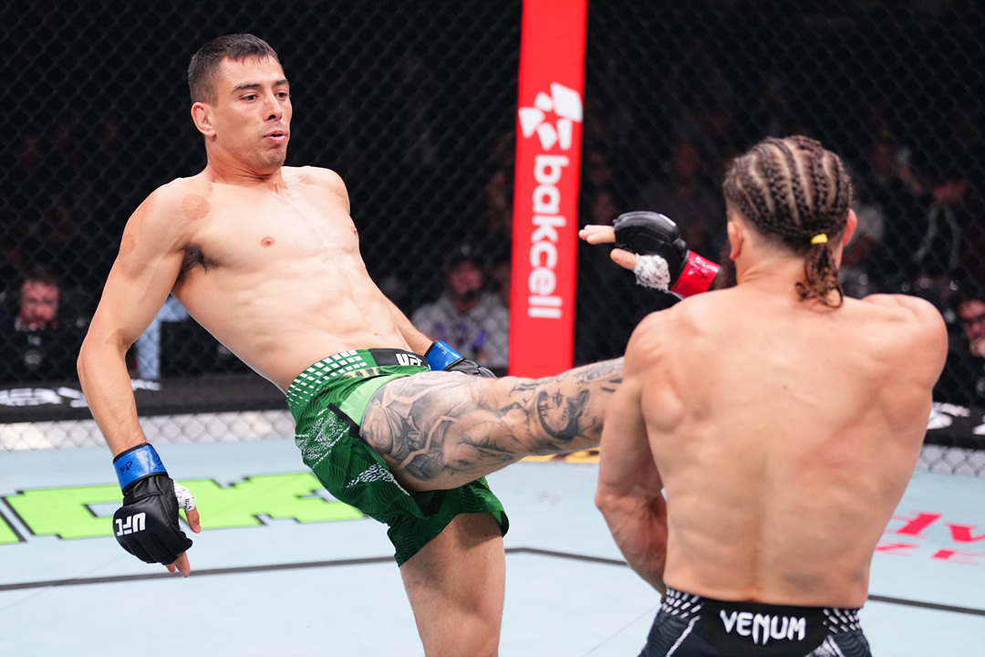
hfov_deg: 23.4
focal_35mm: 87
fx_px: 2380
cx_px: 492
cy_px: 328
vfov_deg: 15.7
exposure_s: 1/1600
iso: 3200
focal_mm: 87
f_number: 2.8
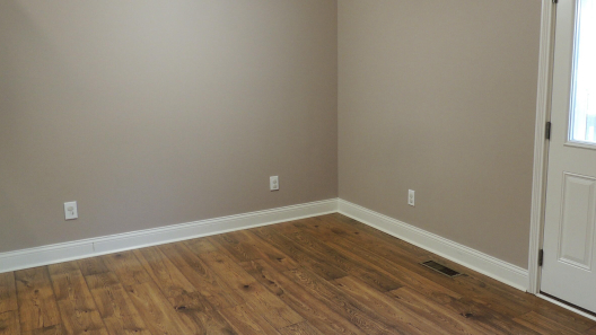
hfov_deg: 58.9
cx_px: 365
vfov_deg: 35.6
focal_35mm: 33
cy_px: 148
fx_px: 522
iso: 200
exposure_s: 1/30
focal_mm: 4.3
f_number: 3
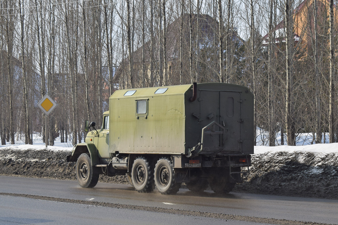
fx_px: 784
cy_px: 112
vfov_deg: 16.3
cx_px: 168
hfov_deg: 24.3
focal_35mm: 84
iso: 200
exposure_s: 1/1000
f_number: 7.1
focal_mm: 55
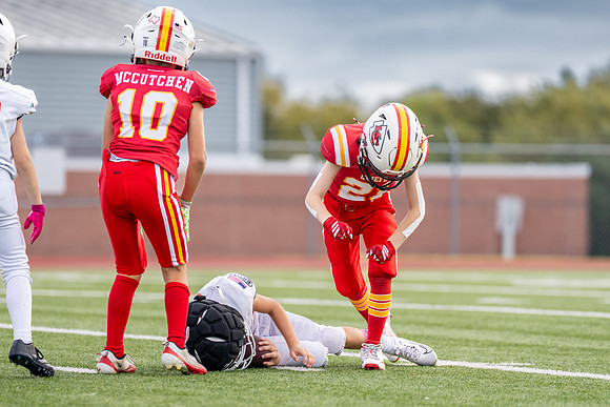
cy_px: 208
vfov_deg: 4.5
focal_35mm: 304
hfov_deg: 6.8
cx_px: 348
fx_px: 5157
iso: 400
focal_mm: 200
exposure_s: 1/2500
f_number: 2.8
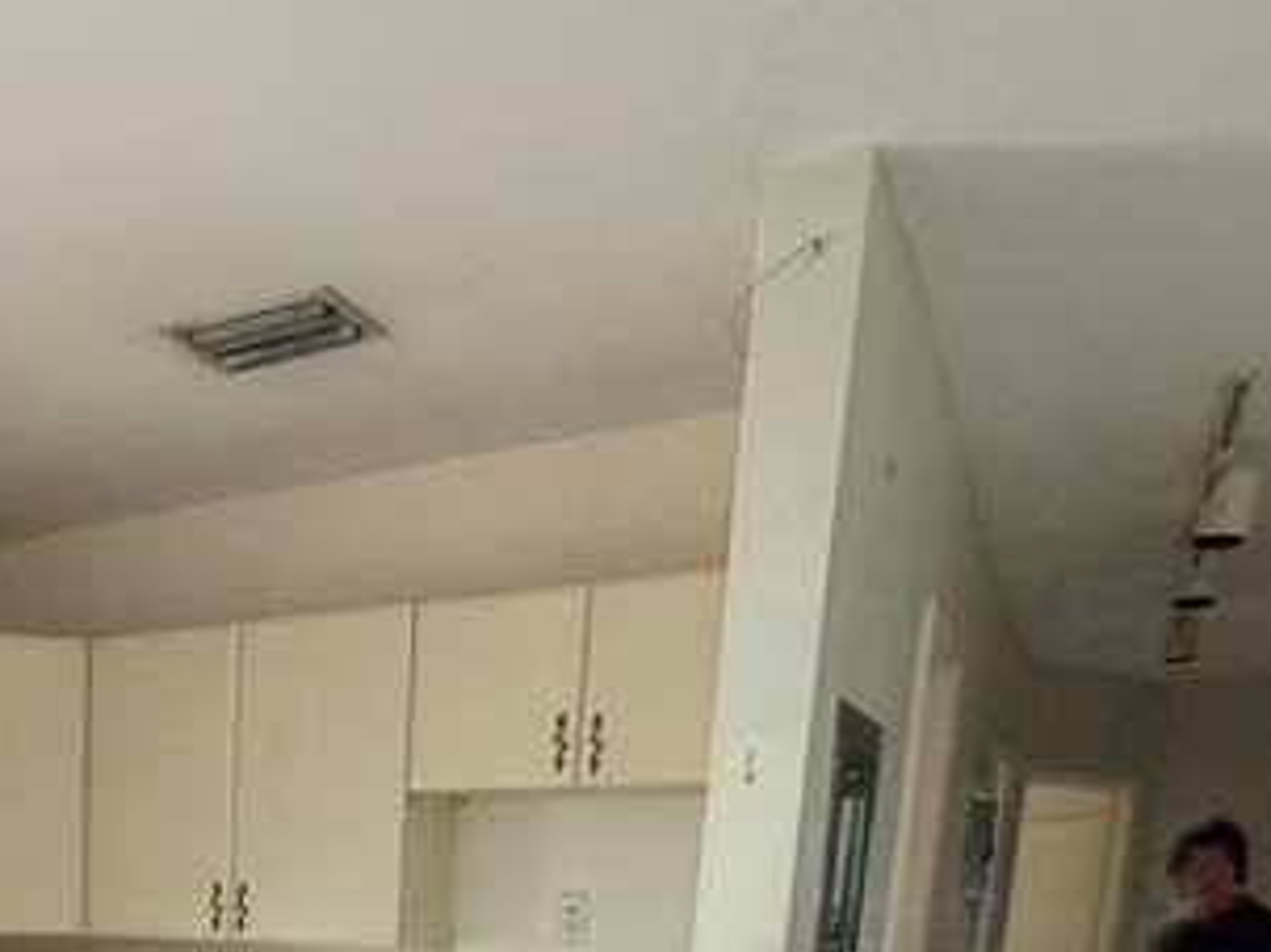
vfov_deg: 32.1
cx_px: 159
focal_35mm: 37
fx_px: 1358
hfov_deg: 46.0
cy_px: 1141
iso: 320
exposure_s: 1/116
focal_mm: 2.22
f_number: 2.2
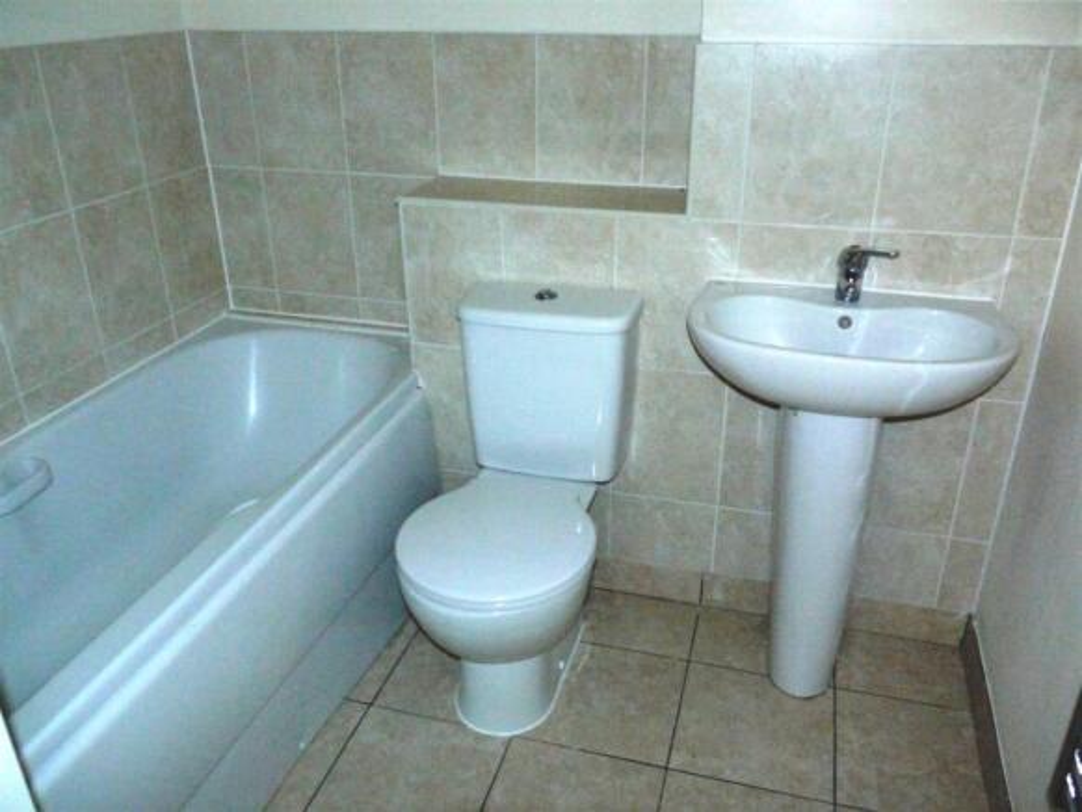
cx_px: 541
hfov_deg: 63.4
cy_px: 406
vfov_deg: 49.8
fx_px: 876
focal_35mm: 28
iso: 1600
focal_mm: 14
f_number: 5.6
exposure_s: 1/25
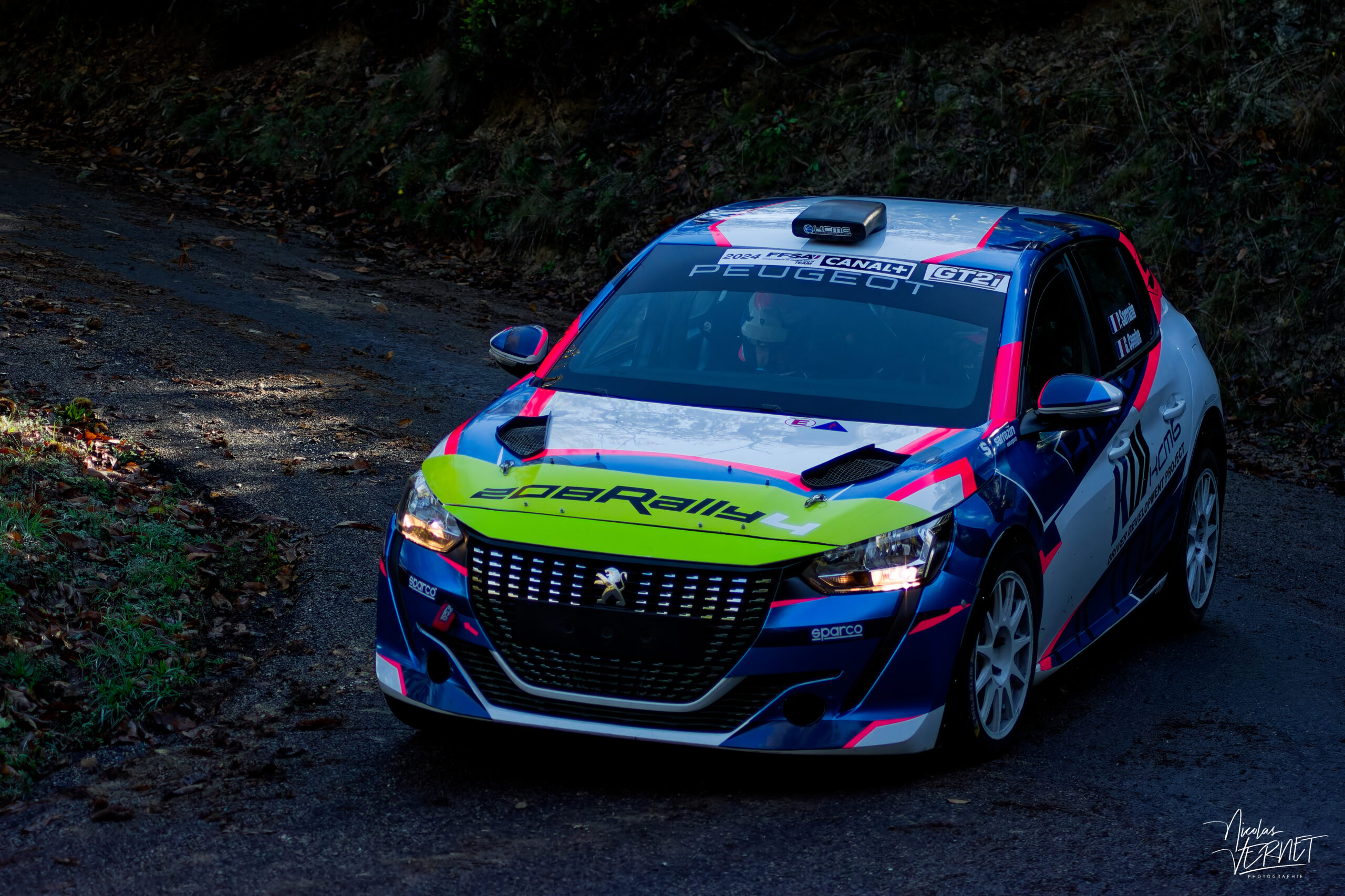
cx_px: 672
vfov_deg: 13.0
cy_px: 448
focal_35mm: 105
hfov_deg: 19.5
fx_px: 3923
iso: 2500
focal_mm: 70
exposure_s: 1/5000
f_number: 4
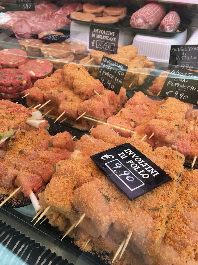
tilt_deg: -39.6
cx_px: 99
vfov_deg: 61.7
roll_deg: +1.0
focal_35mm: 29
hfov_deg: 48.2
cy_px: 132
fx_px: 221
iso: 40
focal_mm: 4.15
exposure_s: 1/100
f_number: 2.2
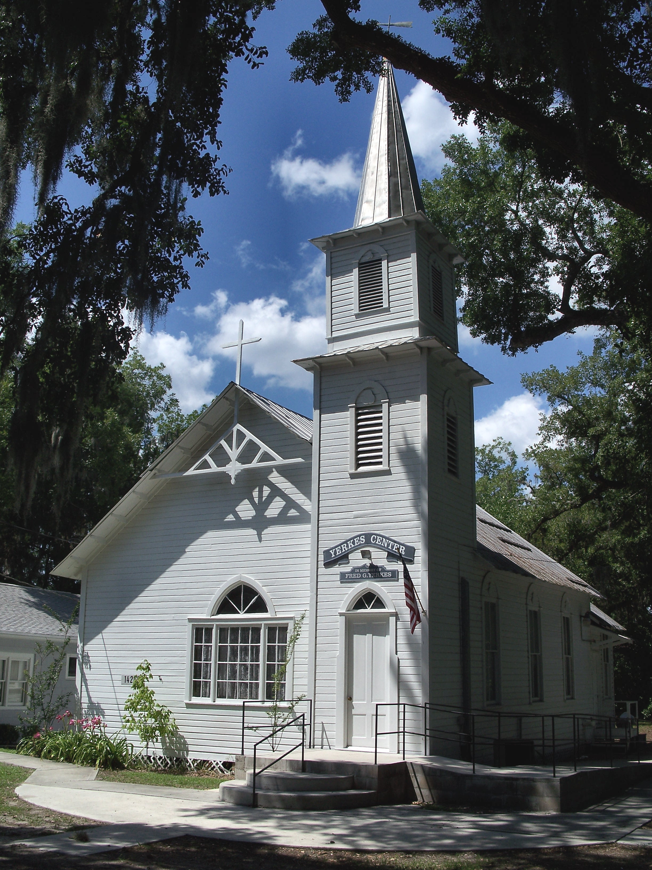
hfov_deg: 38.7
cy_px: 435
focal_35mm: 37
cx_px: 326
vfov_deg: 50.1
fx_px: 929
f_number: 5.6
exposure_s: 1/500
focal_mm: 7.8
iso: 64
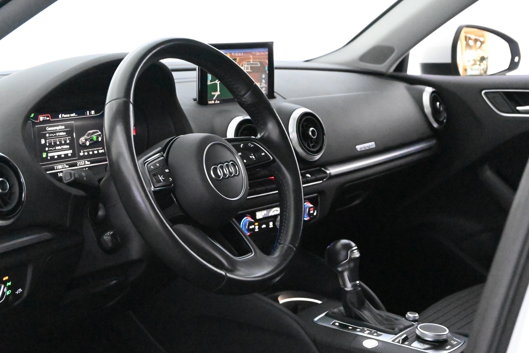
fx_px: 992
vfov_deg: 20.2
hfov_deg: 29.9
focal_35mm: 68
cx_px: 264
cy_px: 176
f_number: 6
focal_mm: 45
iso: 28800
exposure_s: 1/80
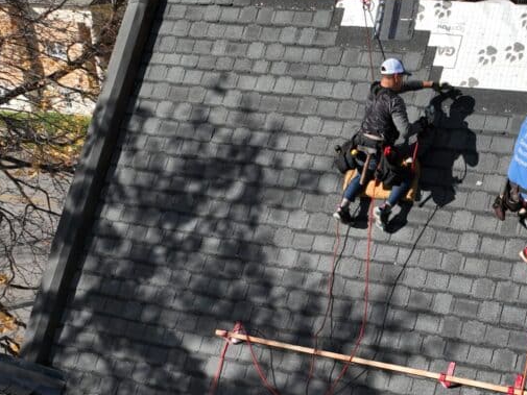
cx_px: 543
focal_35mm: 57
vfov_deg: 25.5
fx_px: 868
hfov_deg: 31.0
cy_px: 280
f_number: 2.8
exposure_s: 1/3200
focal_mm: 12.29
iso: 200
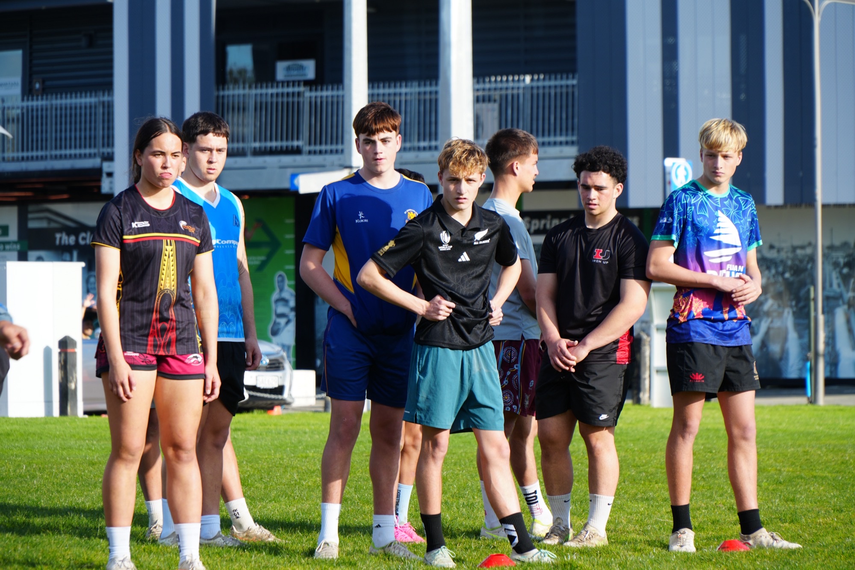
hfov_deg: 13.0
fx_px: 3740
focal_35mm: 158
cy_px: 285
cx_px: 428
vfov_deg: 8.7
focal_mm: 105
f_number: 5
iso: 100
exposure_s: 1/250
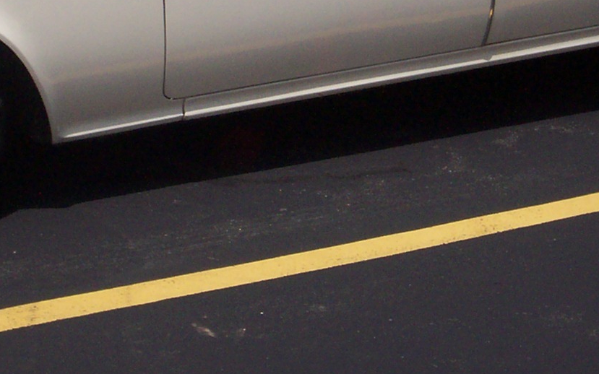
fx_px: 1730
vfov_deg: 12.0
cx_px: 240
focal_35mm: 106
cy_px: -113
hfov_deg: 19.6
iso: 100
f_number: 4.5
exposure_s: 1/1269
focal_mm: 5.9
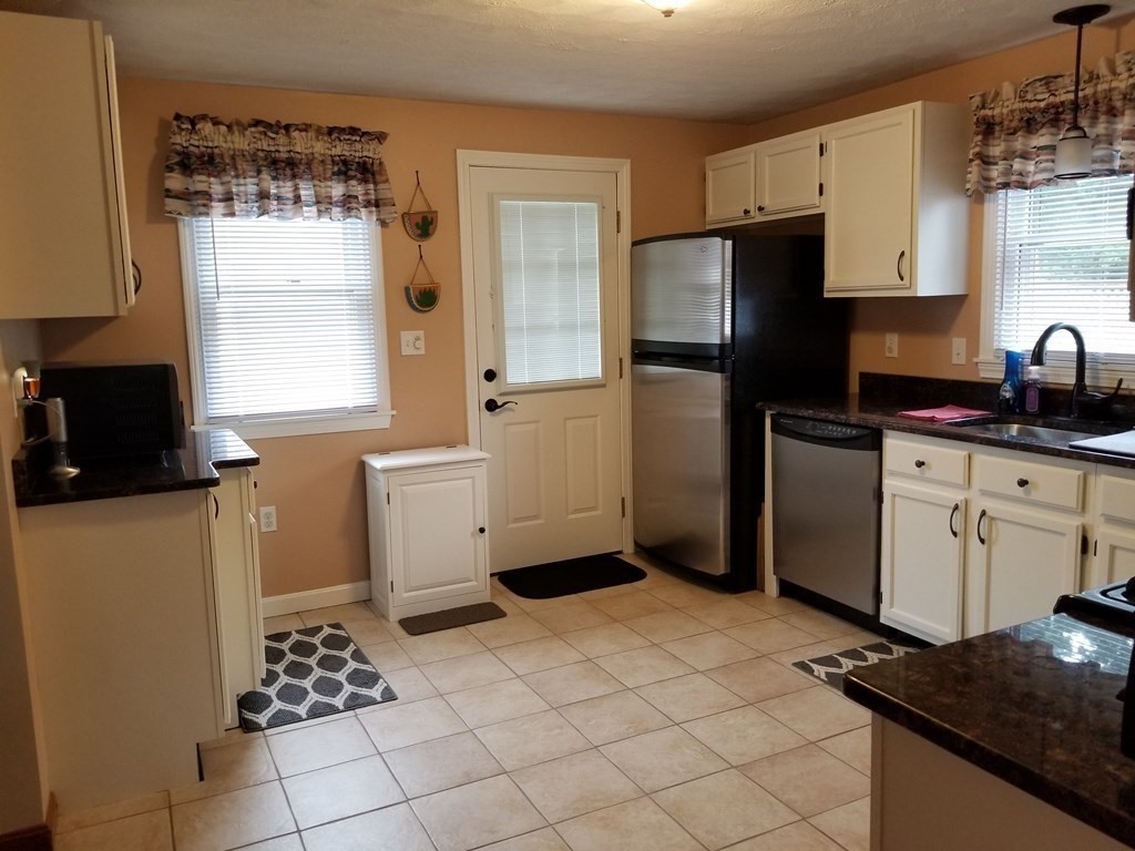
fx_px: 852
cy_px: 426
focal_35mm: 26
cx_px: 568
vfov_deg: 53.1
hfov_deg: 67.3
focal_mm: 4.25
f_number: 1.7
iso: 160
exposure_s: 1/40
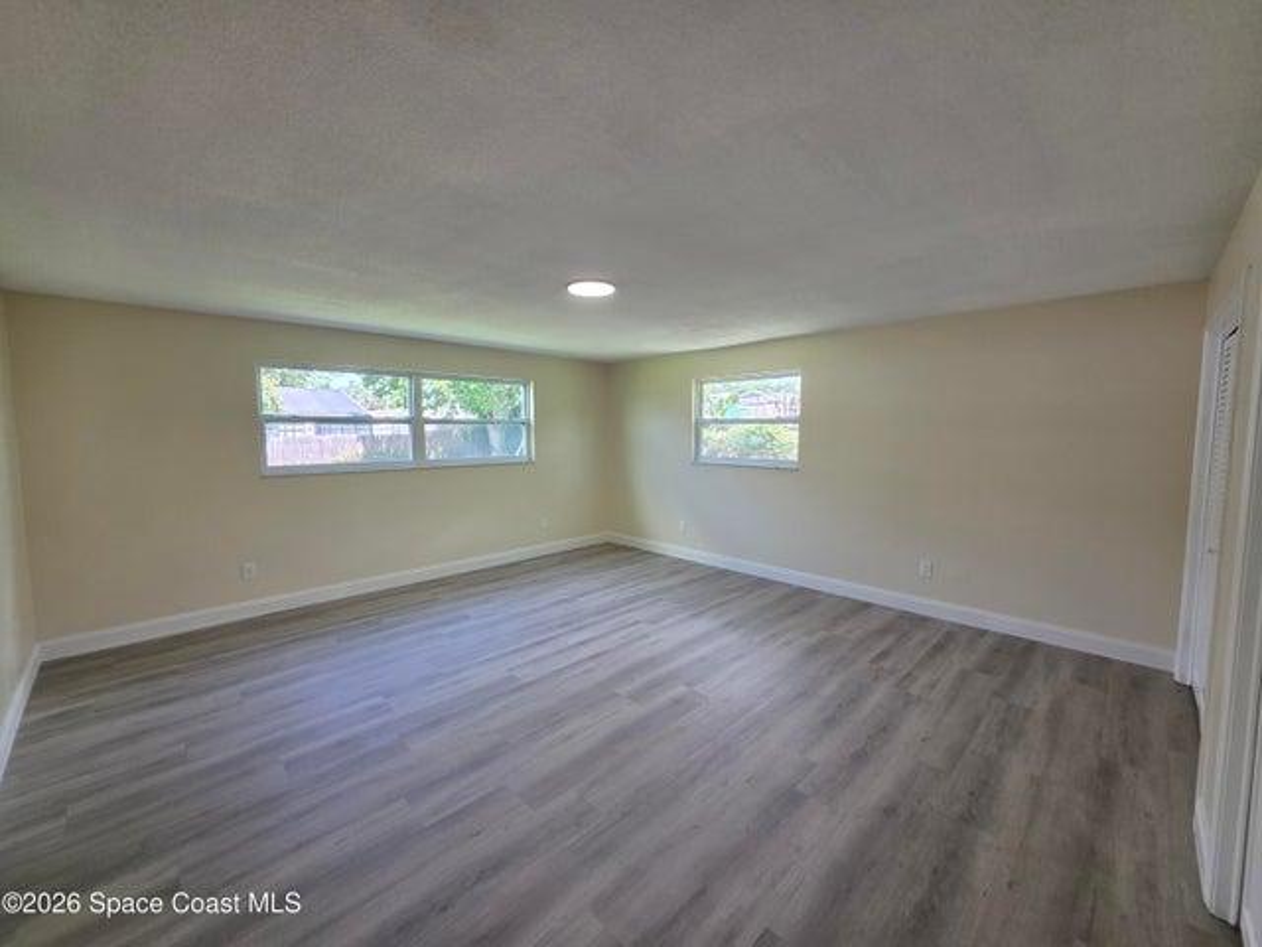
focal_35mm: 13
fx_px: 474
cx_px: 631
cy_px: 474
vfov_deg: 89.9
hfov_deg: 106.2
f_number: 1.9
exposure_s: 1/120
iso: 125
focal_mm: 2.2
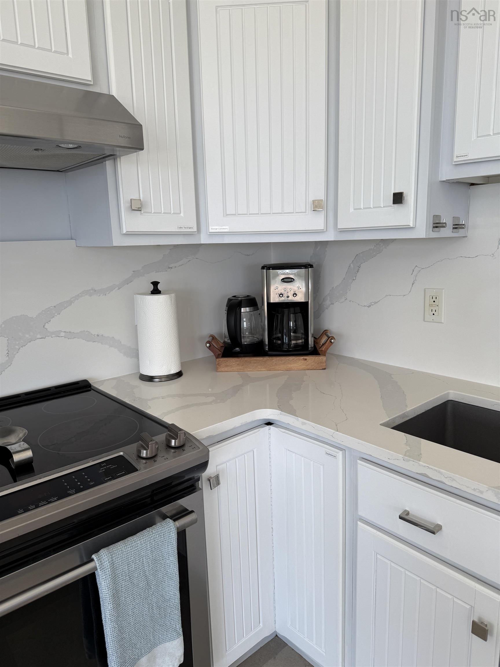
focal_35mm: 24
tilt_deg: -11.6
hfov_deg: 56.8
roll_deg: +1.6
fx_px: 462
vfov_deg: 71.6
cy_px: 334
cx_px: 250
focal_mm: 6.76
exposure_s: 1/201
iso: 64
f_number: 1.78
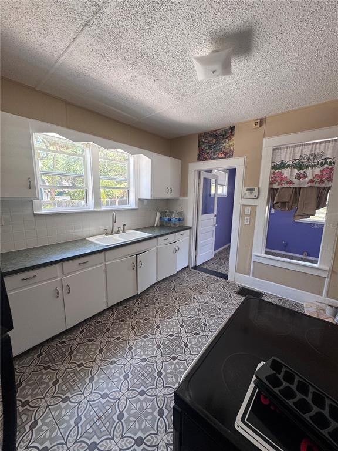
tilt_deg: -8.8
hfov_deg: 85.7
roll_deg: -0.2
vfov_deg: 102.1
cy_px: 226
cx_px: 169
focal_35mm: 14
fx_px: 182
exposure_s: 1/99
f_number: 2.2
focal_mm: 2.22
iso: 125
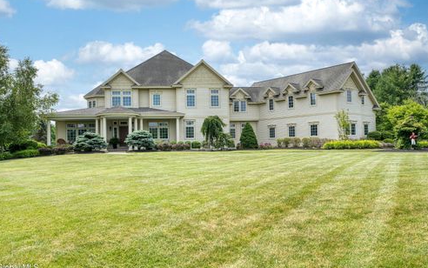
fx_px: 350
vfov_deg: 41.9
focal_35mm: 30
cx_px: 213
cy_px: 135
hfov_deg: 62.9
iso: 160
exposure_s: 1/320
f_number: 9
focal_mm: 29
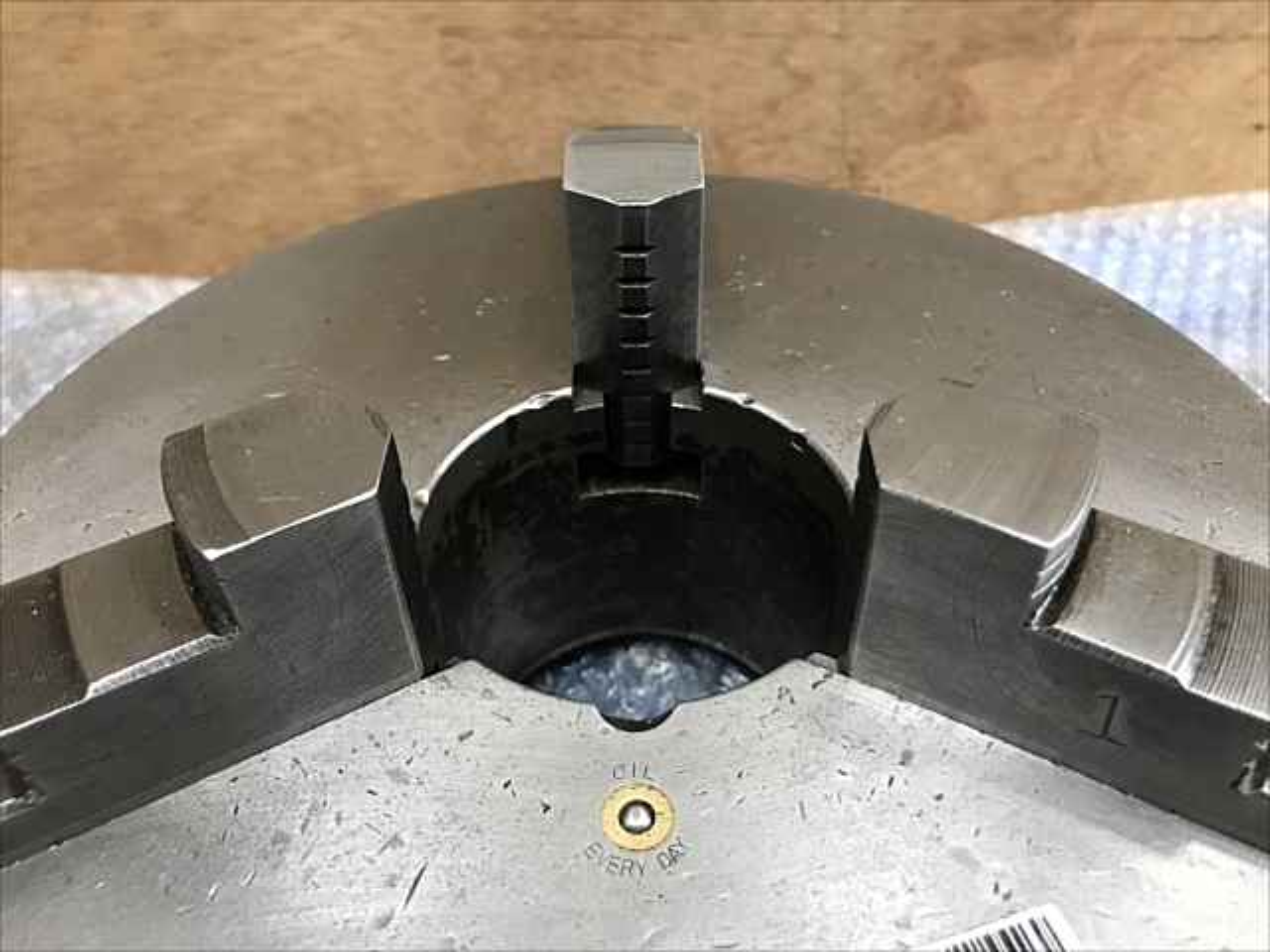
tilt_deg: -43.3
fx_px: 1027
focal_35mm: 28
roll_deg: +1.1
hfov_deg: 63.4
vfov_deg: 49.7
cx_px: 635
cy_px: 476
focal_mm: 3.99
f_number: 1.8
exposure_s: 1/15
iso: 100
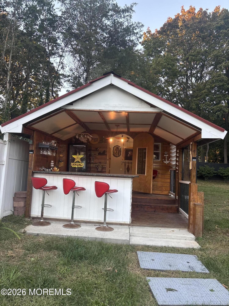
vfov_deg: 67.3
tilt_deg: +4.9
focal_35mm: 26
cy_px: 153
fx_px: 229
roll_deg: -3.4
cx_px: 114
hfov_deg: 53.1
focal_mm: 5.96
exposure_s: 1/120
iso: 80
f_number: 1.6
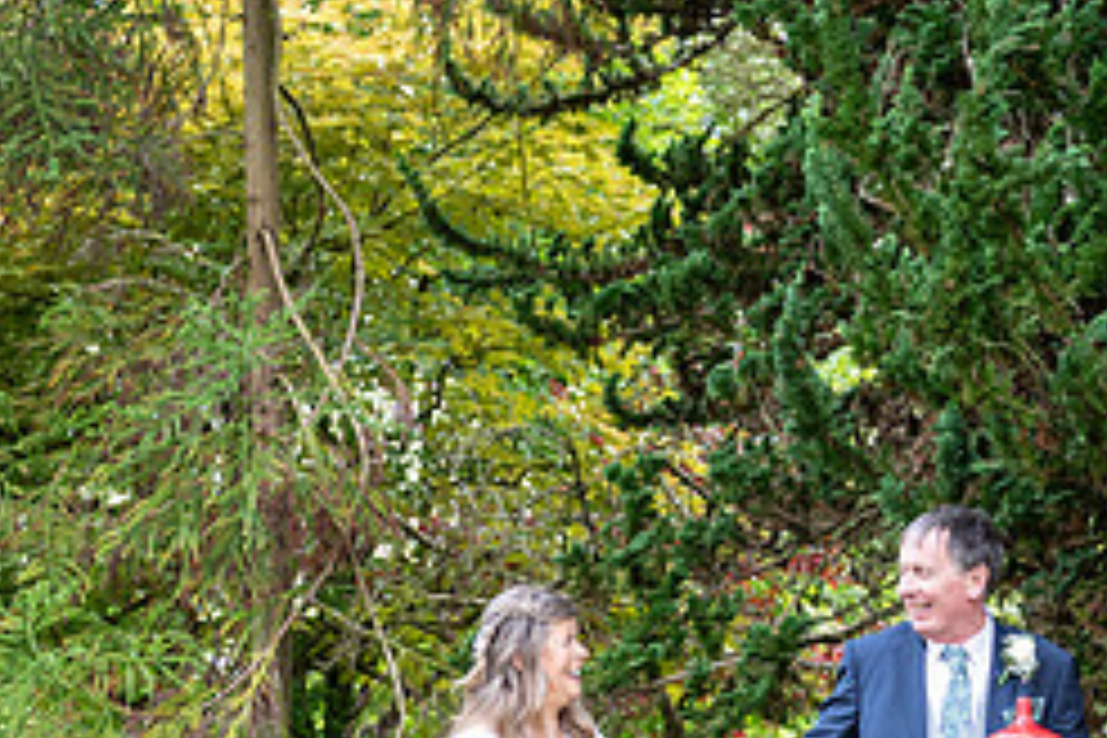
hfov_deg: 17.0
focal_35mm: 118
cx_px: 1089
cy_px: 677
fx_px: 3628
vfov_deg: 11.5
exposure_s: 1/200
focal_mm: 50
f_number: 3.5
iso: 400
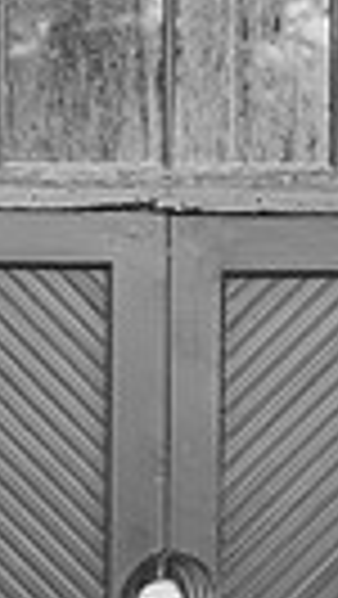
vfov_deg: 8.5
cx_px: 162
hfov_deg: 4.9
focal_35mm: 249
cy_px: 805
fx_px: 3960
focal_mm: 70
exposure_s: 1/125
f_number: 2.8
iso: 400
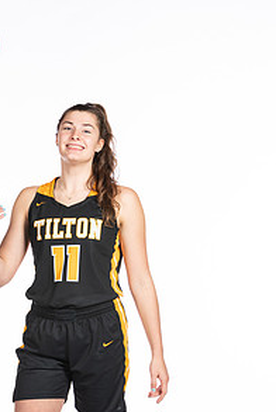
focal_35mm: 161
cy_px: 290
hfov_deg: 8.5
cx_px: 73
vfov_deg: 12.7
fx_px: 1847
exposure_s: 1/100
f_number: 5
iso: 100
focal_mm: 70
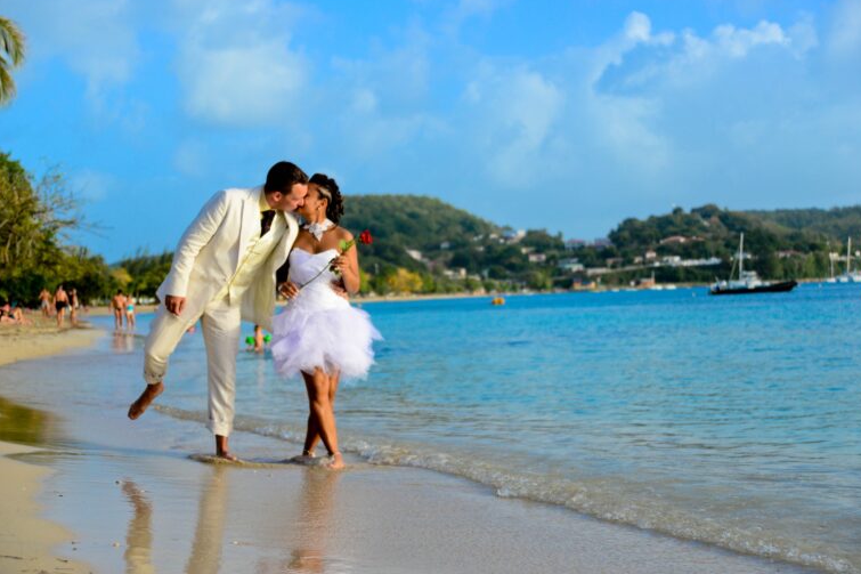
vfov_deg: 23.8
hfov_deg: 35.1
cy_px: 282
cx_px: 437
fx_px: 1363
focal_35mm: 57
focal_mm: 56
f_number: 3.8
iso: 160
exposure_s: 1/1250
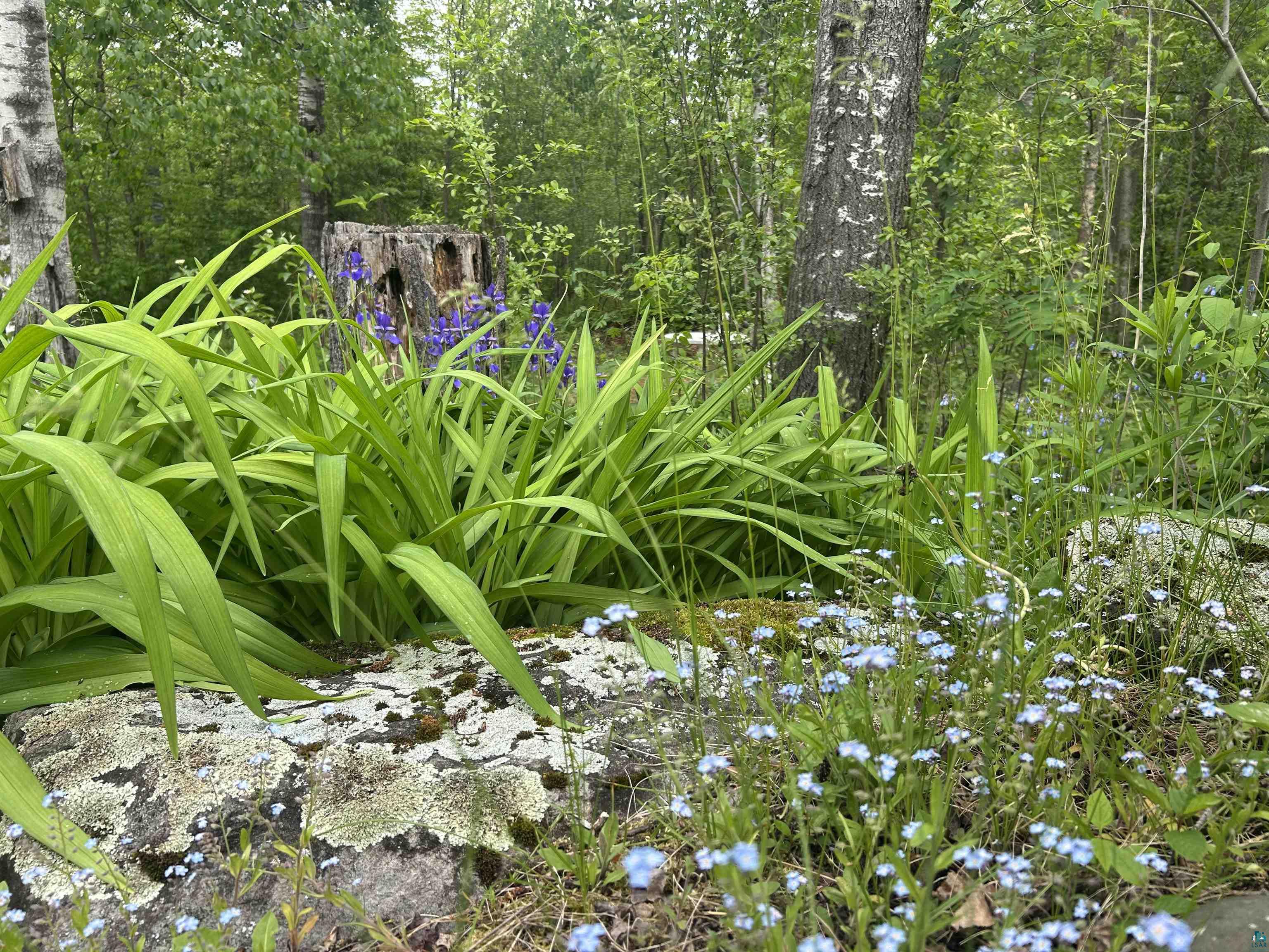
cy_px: 476
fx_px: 953
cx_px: 634
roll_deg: +0.1
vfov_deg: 53.1
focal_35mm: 26
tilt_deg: -13.3
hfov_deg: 67.3
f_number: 1.5
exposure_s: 1/949
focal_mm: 5.7
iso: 50
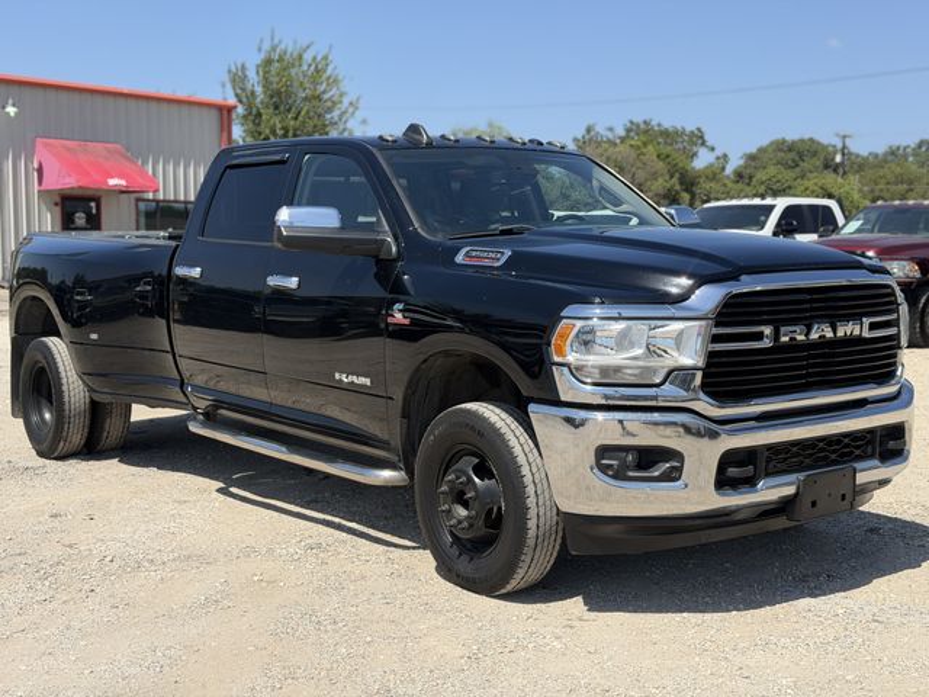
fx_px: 1288
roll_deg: +0.8
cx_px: 464
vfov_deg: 30.3
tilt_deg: -2.7
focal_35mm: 48
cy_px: 348
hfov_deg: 39.7
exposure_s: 1/4587
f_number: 1.78
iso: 64
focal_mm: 6.76
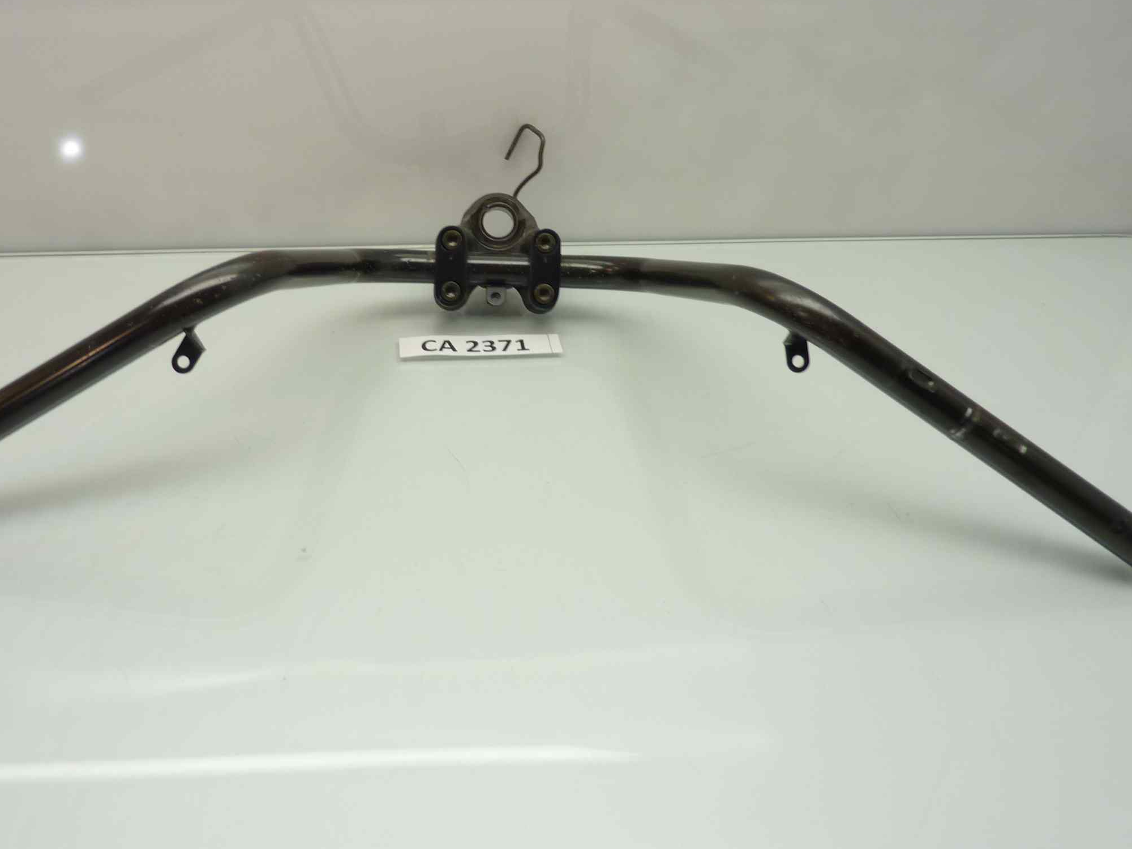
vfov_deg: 43.9
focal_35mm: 32
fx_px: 1046
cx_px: 484
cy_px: 336
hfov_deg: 56.6
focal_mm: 4.1
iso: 80
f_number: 3.3
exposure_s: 1/20
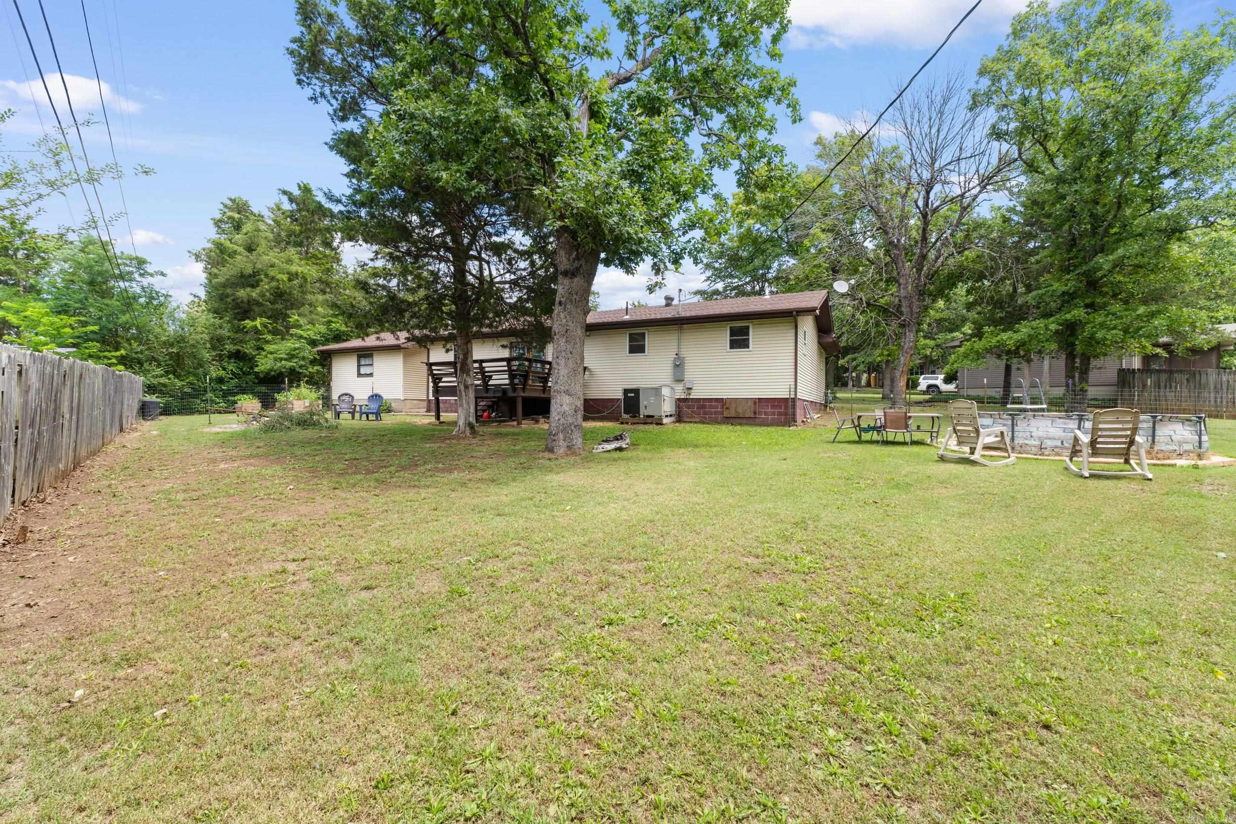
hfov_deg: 100.4
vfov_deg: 77.3
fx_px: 515
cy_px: 412
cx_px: 618
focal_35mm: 15
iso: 320
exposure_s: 1/100
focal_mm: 10
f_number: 7.1
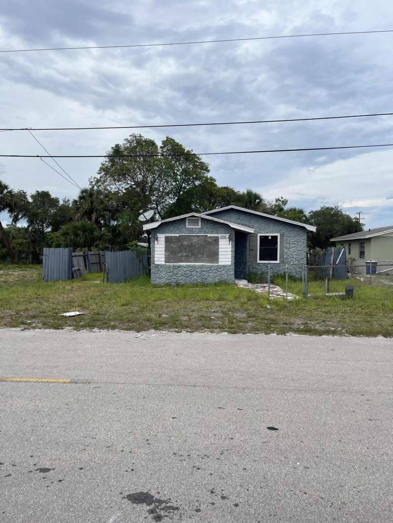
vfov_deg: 67.3
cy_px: 262
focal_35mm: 26
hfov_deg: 53.1
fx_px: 393
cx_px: 196
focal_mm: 5.1
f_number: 1.6
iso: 50
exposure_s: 1/4016
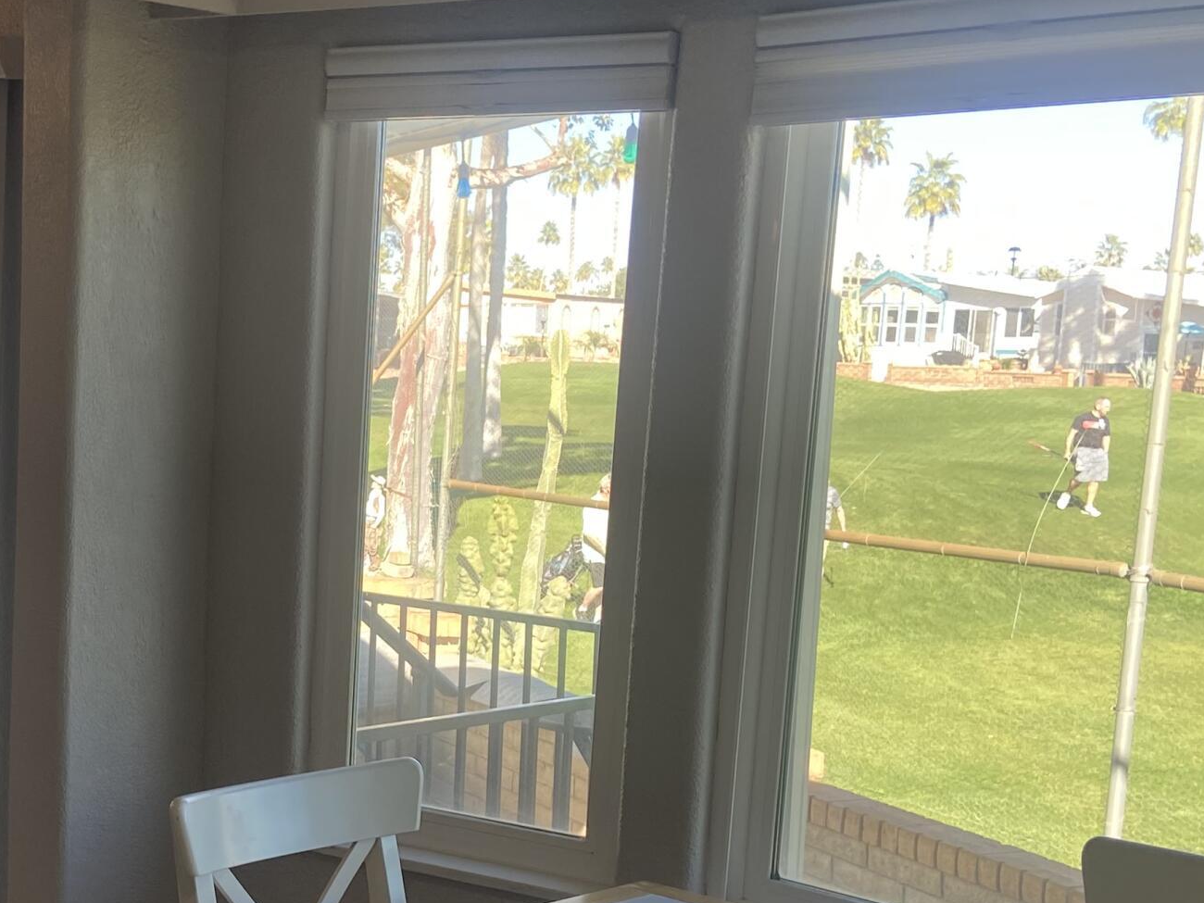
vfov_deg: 24.2
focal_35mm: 60
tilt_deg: -9.7
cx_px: 171
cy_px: 646
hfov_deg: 31.0
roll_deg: -1.1
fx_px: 2087
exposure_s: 1/168
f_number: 1.8
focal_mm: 4.25
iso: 32
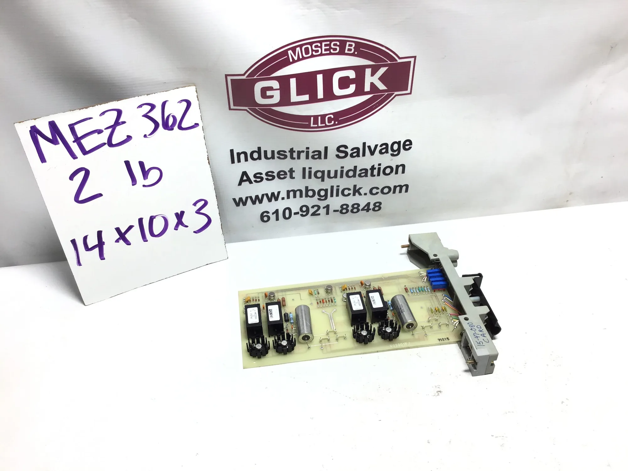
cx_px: 314
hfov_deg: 58.4
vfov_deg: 45.4
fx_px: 562
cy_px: 236
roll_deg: +0.8
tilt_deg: -39.9
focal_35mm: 31
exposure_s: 1/120
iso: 25
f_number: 2.4
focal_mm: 3.3
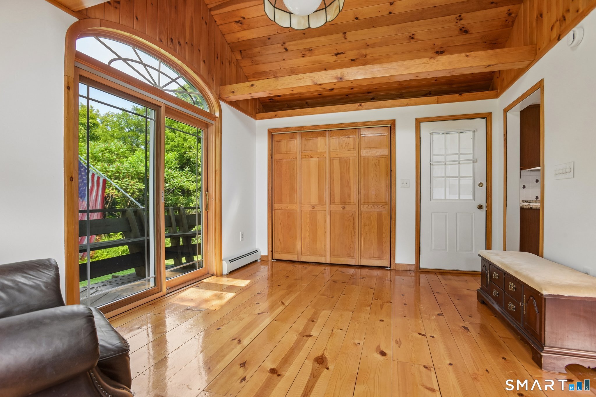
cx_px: 298
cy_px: 198
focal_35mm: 17
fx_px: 281
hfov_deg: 93.3
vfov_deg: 70.4
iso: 400
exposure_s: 1/40
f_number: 11
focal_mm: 17
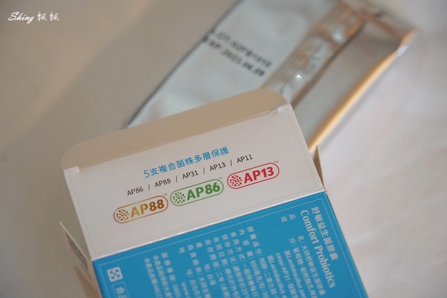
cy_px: 149
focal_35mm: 105
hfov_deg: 19.5
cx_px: 224
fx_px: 1304
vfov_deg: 13.0
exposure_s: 1/60
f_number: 4.5
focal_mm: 105
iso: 2500
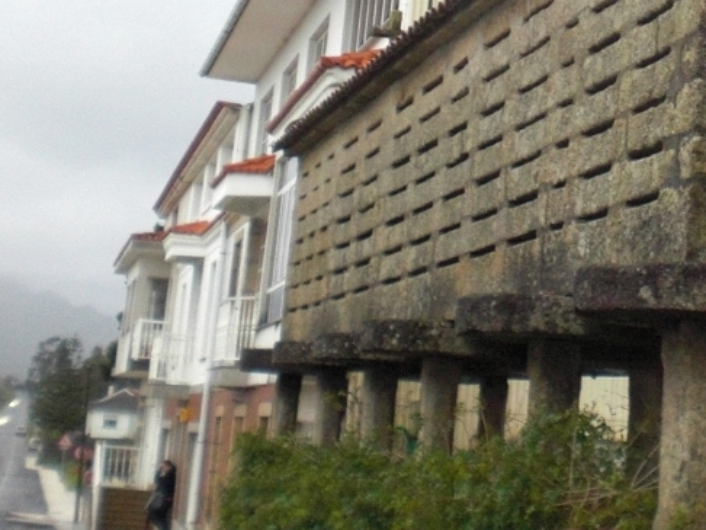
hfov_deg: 23.6
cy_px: 0
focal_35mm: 80
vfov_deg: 18.0
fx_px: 1632
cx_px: 661
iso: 400
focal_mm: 6.3
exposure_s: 1/320
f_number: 3.1
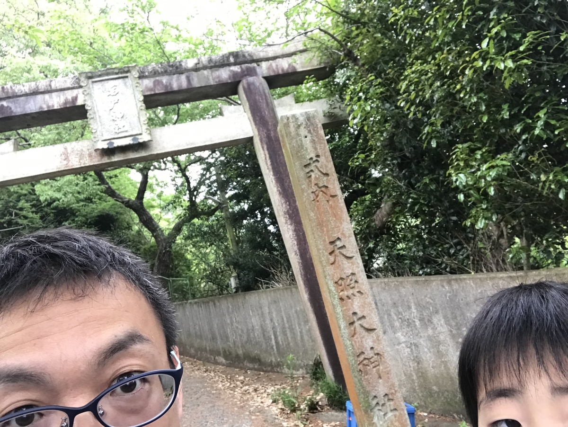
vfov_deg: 44.2
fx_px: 525
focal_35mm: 32
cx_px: 284
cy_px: 214
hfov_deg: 56.8
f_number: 2.2
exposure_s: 1/30
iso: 25
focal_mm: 2.87
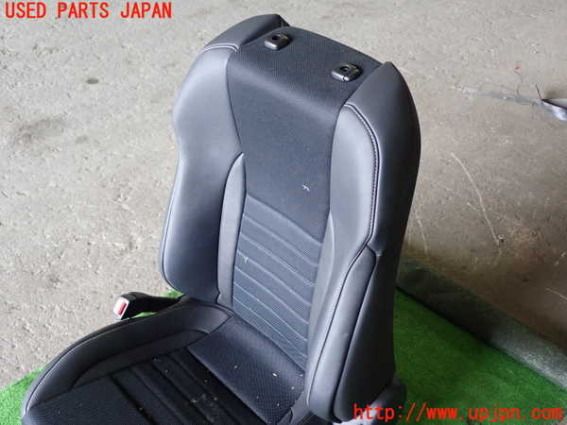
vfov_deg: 37.7
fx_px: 622
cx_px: 284
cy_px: 212
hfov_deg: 49.0
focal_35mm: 38
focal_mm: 6.83
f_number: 2.7
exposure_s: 1/40
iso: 250
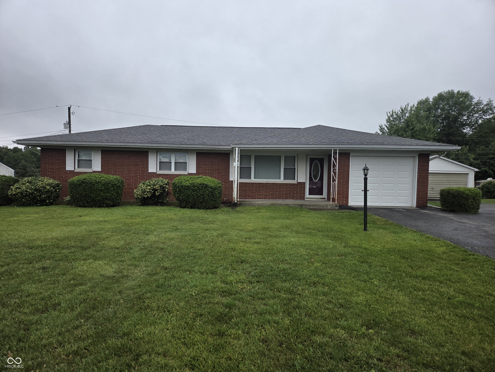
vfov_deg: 58.9
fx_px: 329
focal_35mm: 23
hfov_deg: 73.9
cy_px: 186
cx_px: 248
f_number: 1.8
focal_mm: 5.4
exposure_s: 1/2111
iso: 80
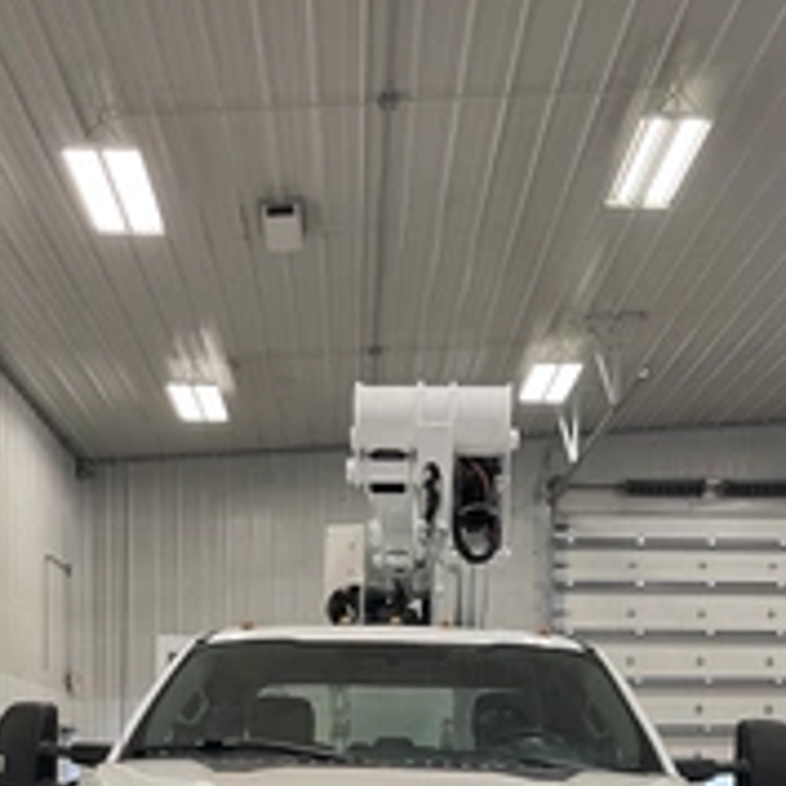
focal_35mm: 50
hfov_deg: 34.0
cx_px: 373
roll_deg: -0.6
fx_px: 1284
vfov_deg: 30.7
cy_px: 844
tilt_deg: -2.9
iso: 125
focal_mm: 5.1
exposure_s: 1/60
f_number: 1.6
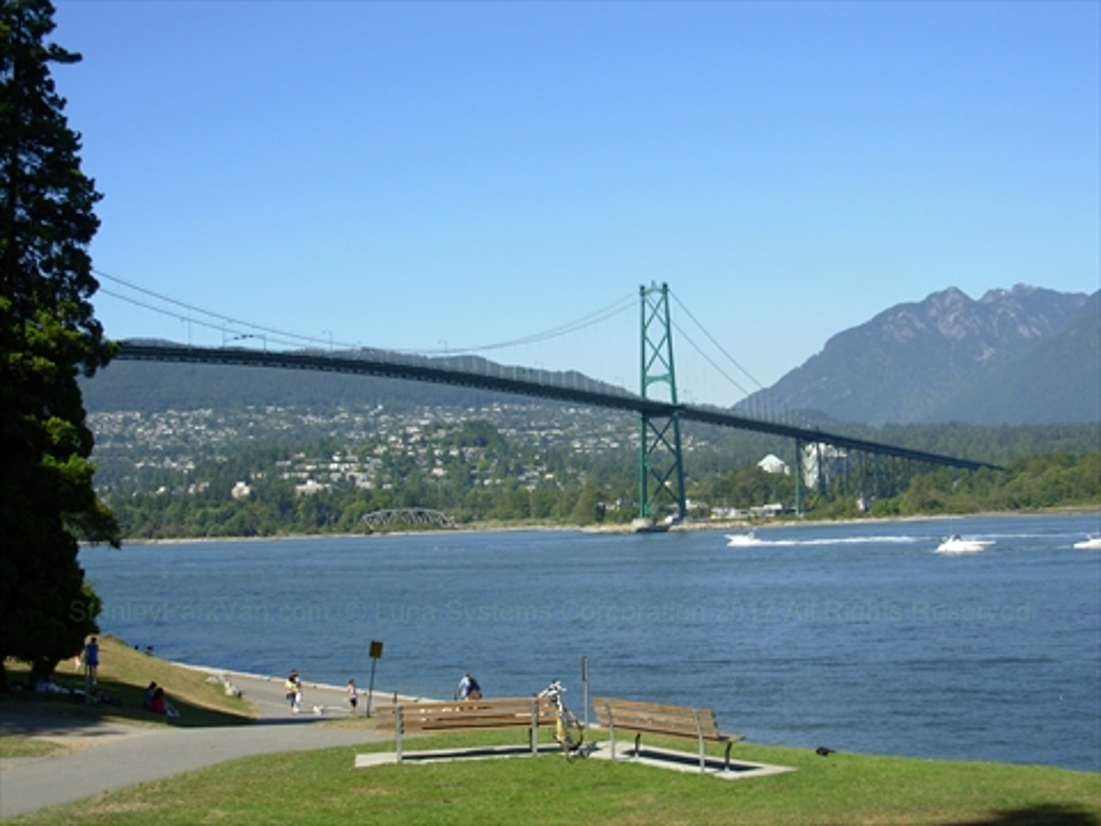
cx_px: 550
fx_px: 1654
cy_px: 413
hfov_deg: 36.8
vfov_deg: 28.0
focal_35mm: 52
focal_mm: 8.5
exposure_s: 1/939
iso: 50
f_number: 3.2
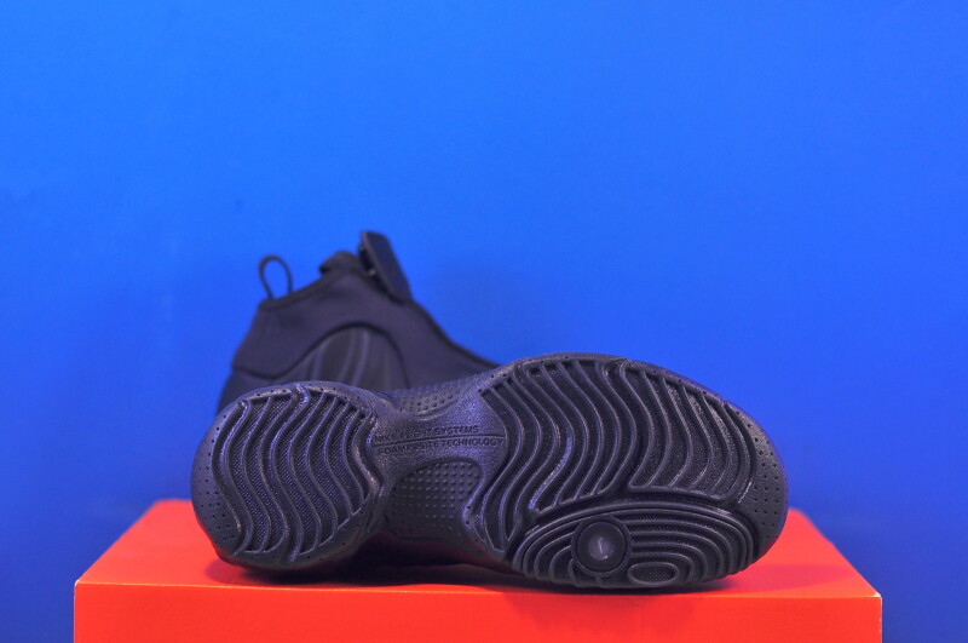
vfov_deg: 18.1
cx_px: 484
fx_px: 2014
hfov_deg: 27.0
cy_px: 322
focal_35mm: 75
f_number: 2.5
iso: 250
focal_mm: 50
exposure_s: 1/320
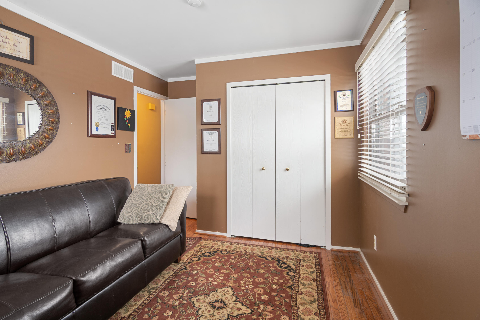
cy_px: 160
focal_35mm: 30
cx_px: 240
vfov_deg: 43.6
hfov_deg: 61.9
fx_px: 400
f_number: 9
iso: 320
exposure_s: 1/1.67
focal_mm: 30
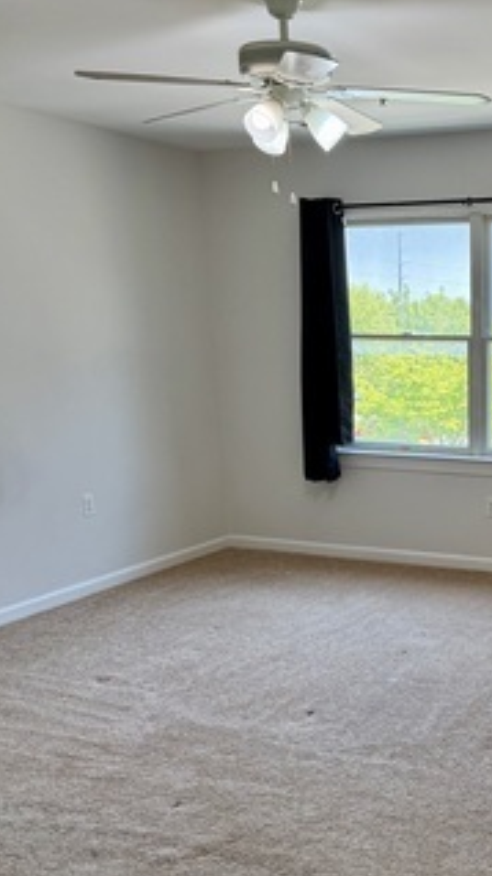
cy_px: 552
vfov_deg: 48.9
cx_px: 502
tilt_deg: -12.3
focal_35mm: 41
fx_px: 953
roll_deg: -0.4
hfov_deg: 27.2
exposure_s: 1/232
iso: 160
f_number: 1.78
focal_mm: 6.76
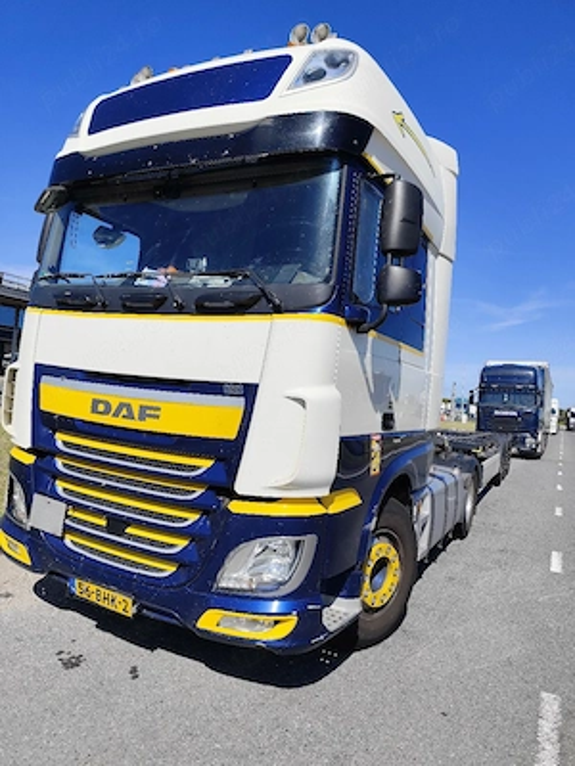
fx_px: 509
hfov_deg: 58.9
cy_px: 383
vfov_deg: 73.9
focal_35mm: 23
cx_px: 288
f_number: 1.65
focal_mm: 6.14
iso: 50
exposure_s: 1/2000
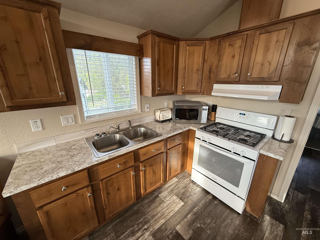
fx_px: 129
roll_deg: +0.1
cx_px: 160
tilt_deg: -17.3
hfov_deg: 102.1
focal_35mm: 14
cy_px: 120
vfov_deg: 85.7
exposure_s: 1/120
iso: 160
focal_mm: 2.22
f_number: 2.2
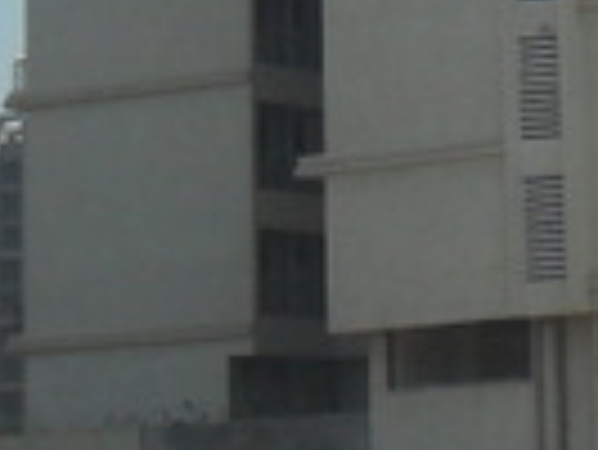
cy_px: -310
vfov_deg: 6.6
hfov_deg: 8.9
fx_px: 3839
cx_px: 607
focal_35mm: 222
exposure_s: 1/180
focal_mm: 6.6
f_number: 10.1
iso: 100
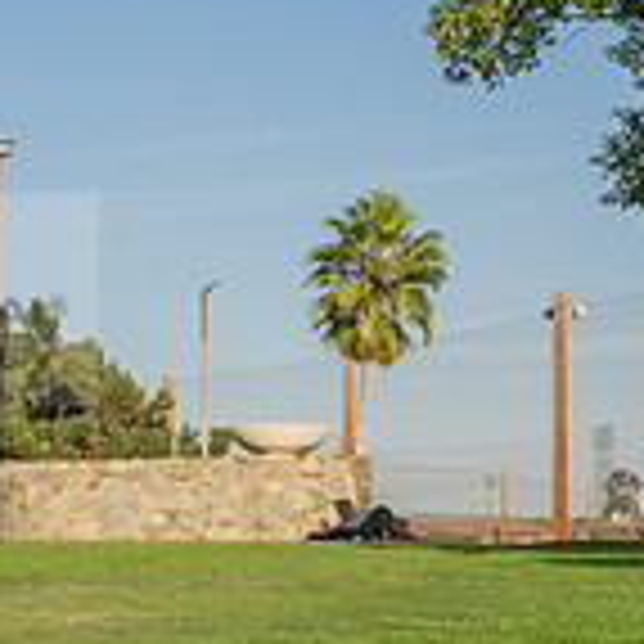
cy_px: 516
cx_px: -564
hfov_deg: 14.0
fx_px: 2294
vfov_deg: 15.9
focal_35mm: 109
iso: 200
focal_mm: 24
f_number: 3.5
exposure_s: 1/4000
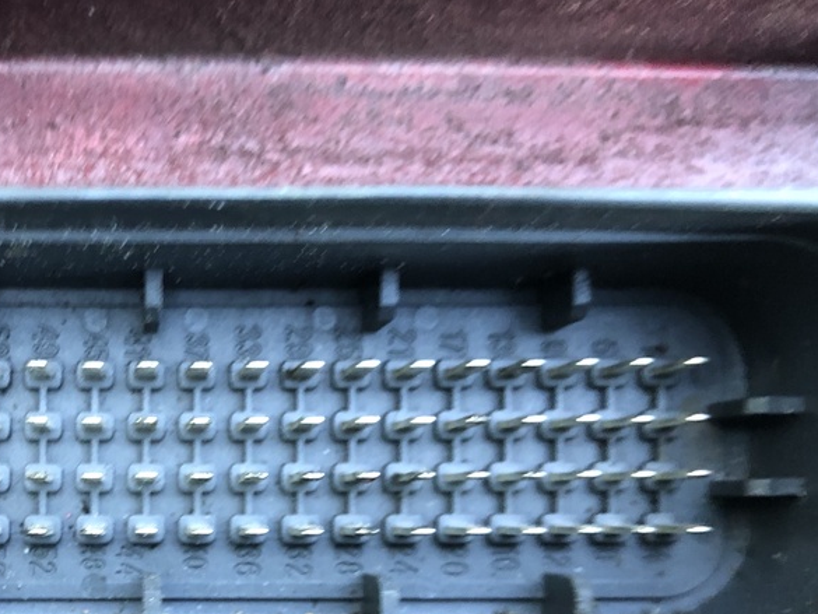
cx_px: 161
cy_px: 467
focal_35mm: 49
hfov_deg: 37.5
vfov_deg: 29.2
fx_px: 1158
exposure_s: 1/12
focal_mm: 4
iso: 100
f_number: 1.8
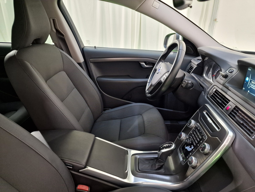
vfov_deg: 58.9
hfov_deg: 73.9
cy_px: 96
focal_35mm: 23
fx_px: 169
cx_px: 128
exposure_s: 1/33
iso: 400
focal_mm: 6.4
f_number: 1.8
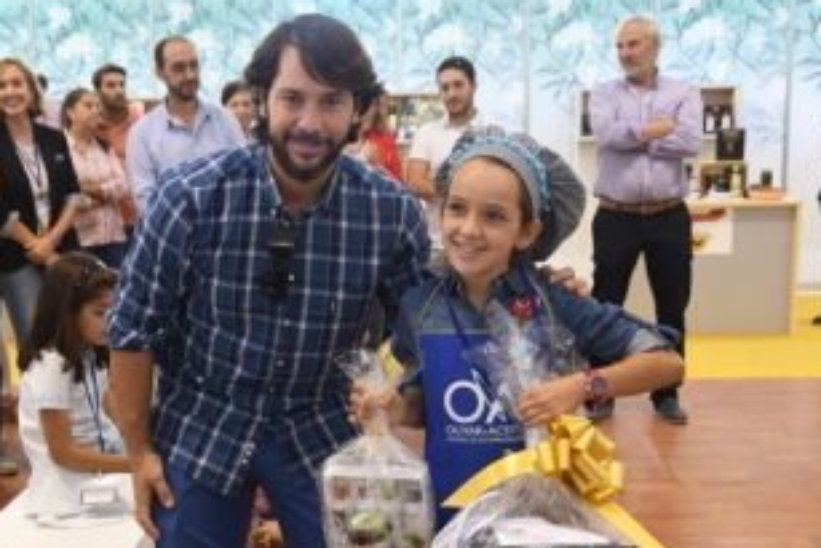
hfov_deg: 34.8
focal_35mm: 57
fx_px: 1300
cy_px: 365
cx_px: 294
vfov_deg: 23.7
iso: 1250
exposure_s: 1/50
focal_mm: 26
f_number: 5.6
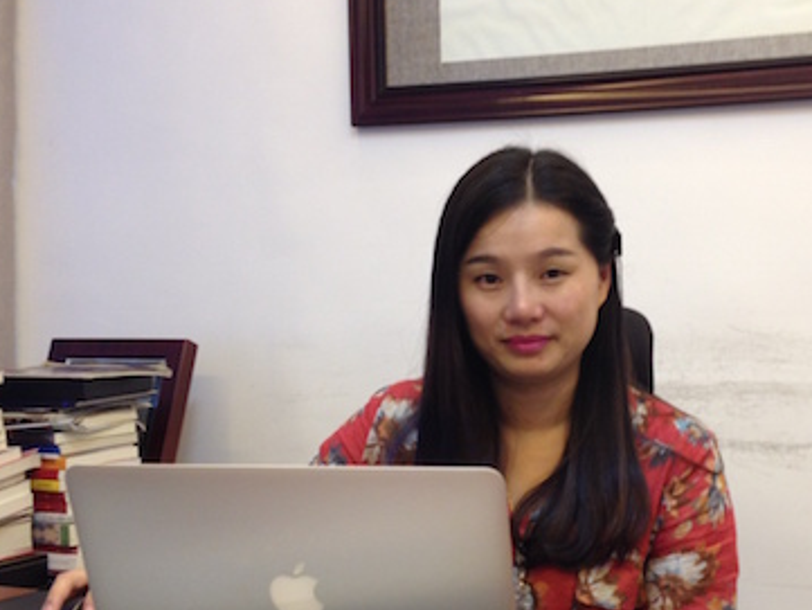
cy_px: 412
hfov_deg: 30.6
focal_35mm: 63
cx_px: 499
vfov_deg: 23.2
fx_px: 1478
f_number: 2.4
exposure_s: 1/20
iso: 80
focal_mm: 4.28
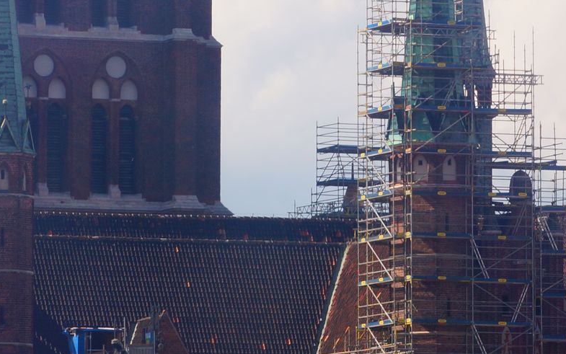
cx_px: 383
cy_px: 52
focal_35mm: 467
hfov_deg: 4.5
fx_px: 7205
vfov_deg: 2.8
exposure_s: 1/30
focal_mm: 120
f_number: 16
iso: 100
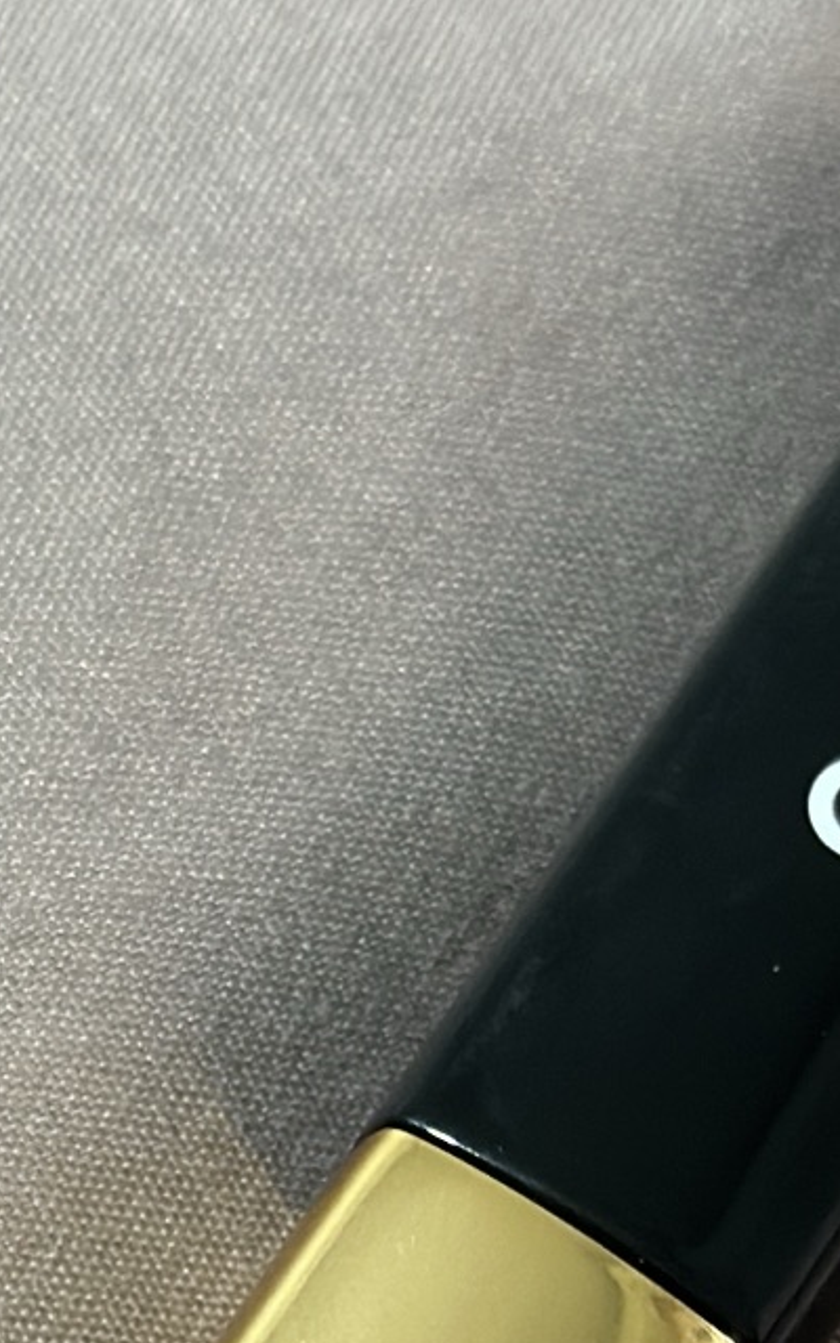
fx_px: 5824
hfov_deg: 8.2
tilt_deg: -70.2
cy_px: 1691
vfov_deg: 12.8
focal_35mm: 159
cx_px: 472
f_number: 1.78
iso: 250
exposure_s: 1/50
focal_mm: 6.86
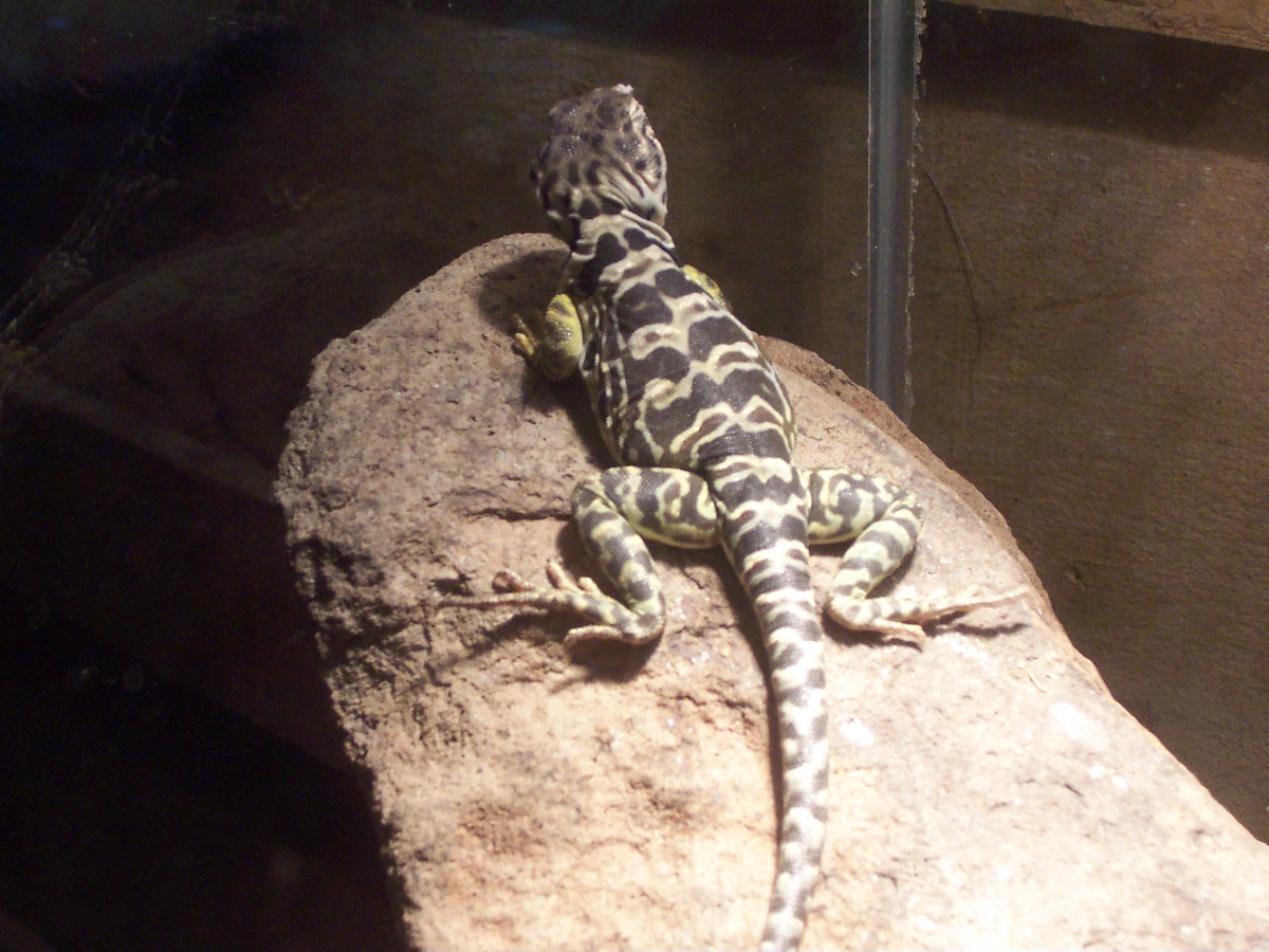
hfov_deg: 27.4
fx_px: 2603
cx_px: 634
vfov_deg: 20.7
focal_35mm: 71
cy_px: 476
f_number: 4
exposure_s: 1/45
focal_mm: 10.8
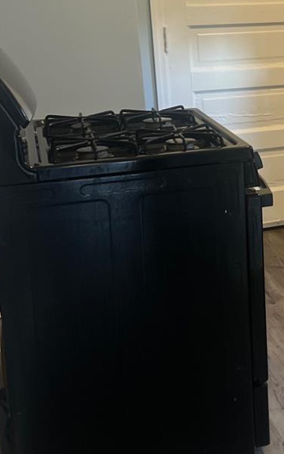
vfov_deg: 29.7
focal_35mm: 68
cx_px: 399
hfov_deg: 17.6
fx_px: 842
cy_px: 113
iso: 320
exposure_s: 1/60
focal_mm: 5.7
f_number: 1.5
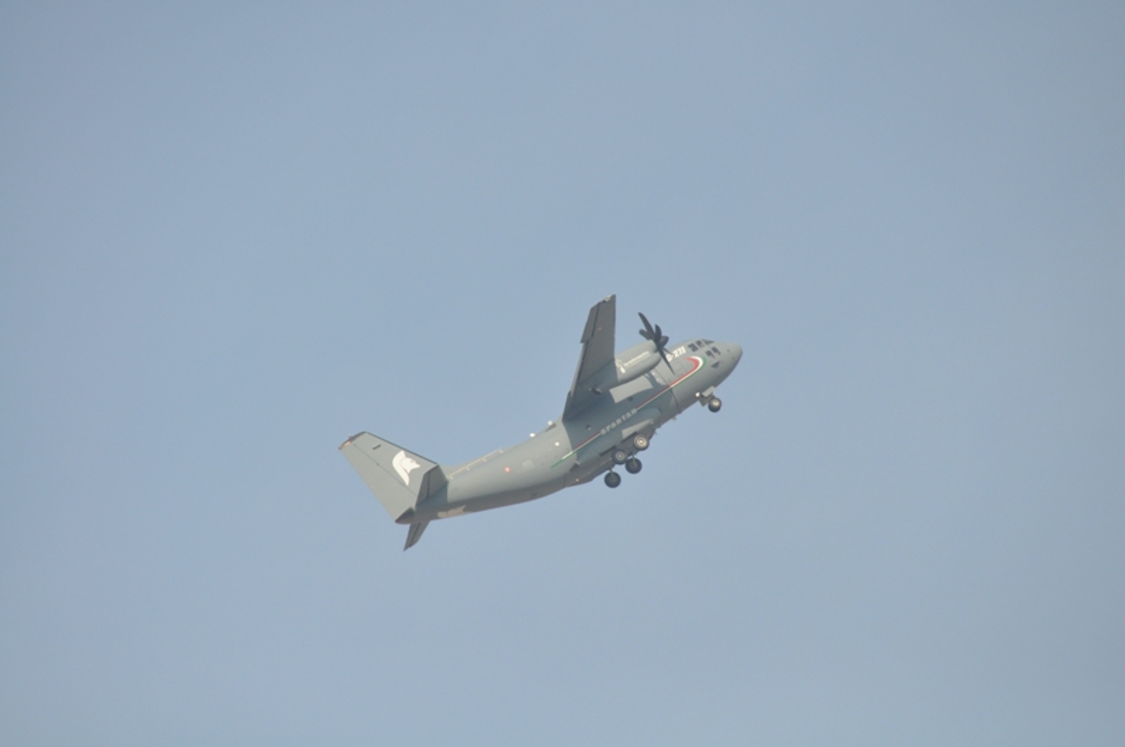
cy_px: 374
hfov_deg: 6.9
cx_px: 562
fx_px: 9362
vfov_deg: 4.6
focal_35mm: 300
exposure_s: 1/1600
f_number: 6.3
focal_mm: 200
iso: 400
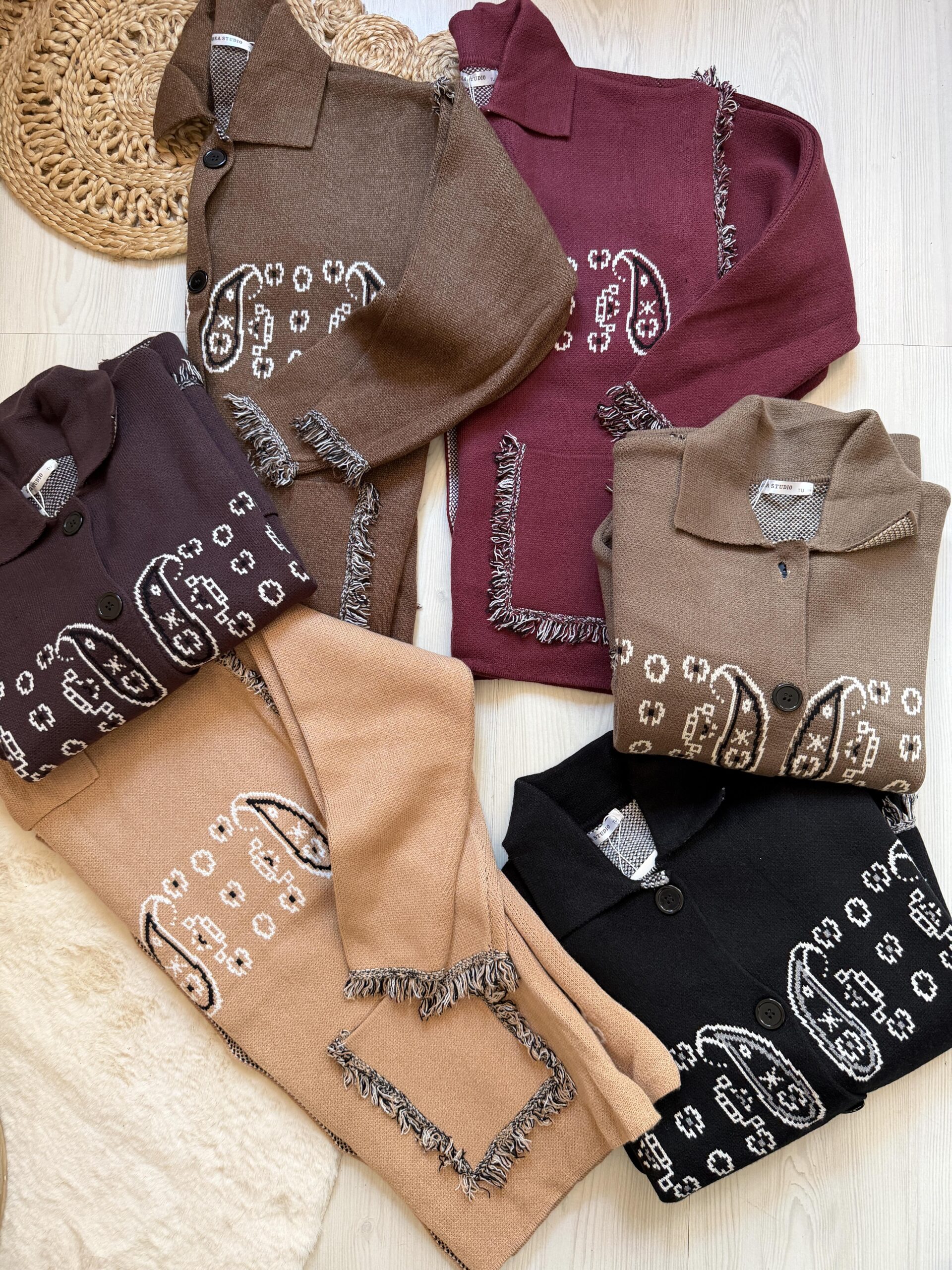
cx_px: 476
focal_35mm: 24
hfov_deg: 56.8
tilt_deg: -81.6
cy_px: 635
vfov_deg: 71.6
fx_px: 880
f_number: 1.78
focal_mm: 6.76
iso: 200
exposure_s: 1/60
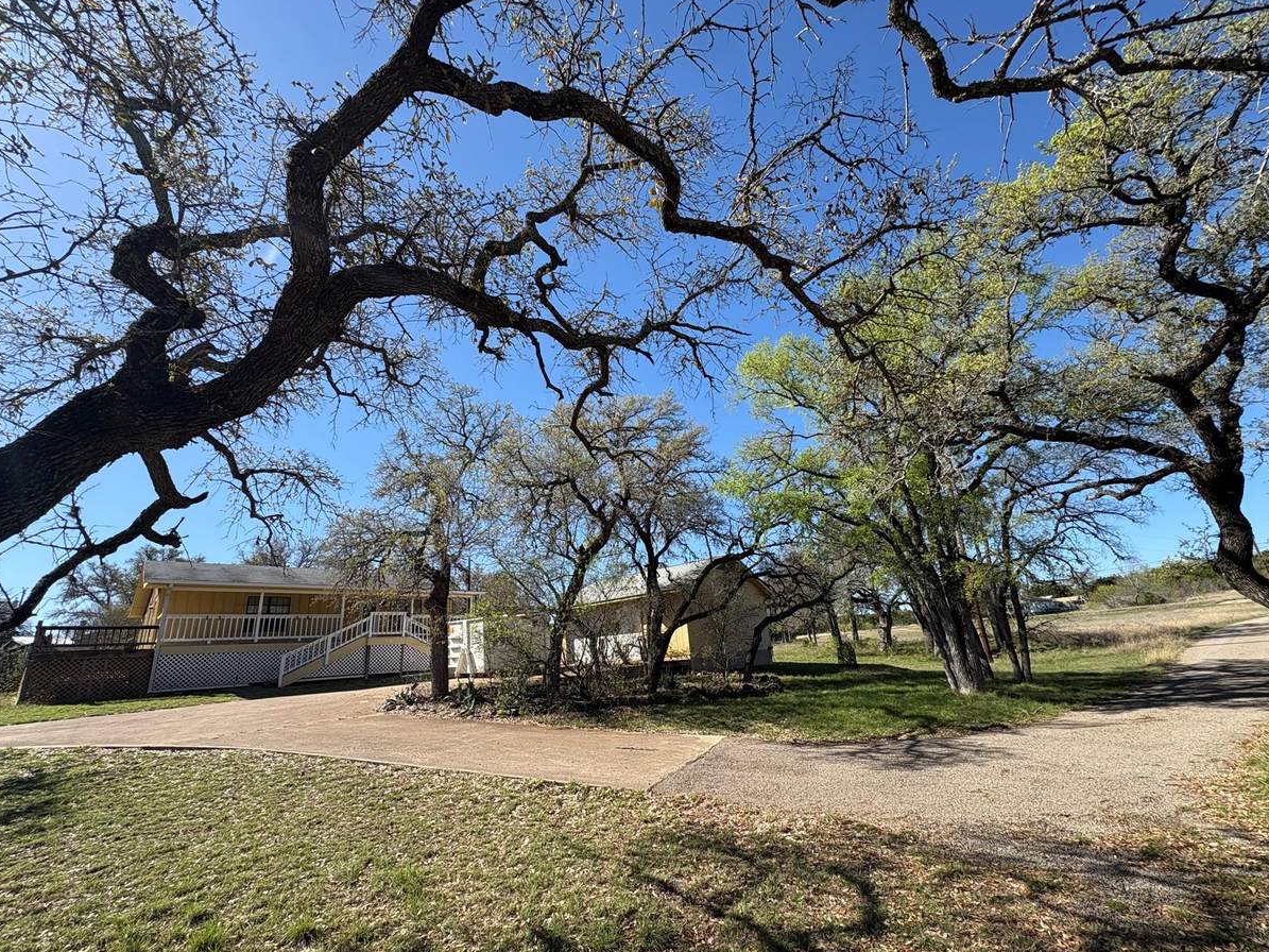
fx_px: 550
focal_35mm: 15
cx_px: 639
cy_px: 483
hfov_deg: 98.2
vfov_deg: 81.7
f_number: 2.2
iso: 50
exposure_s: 1/1048
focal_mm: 2.22
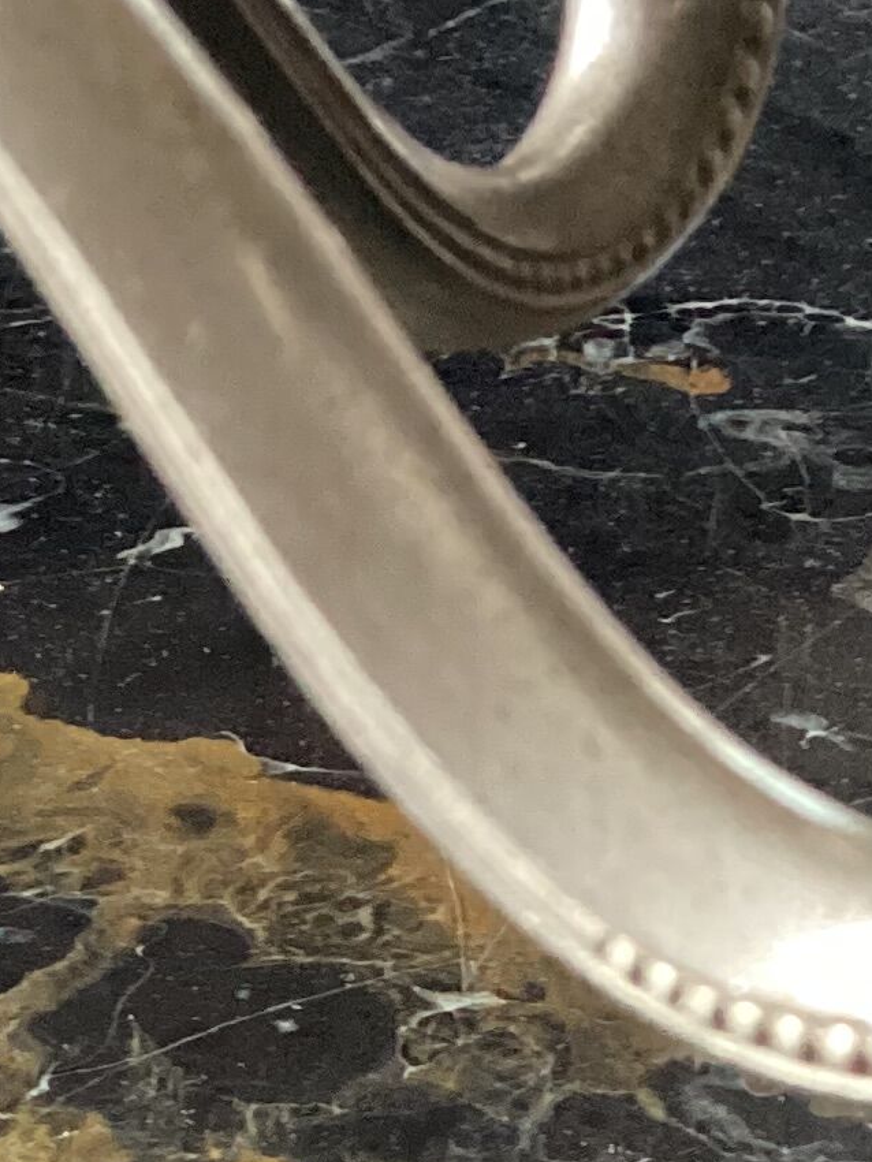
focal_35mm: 119
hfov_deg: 12.5
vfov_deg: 15.2
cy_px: 1789
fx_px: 3995
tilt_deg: -36.8
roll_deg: +0.1
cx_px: 461
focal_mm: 3.3
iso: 400
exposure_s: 1/60
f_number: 2.4
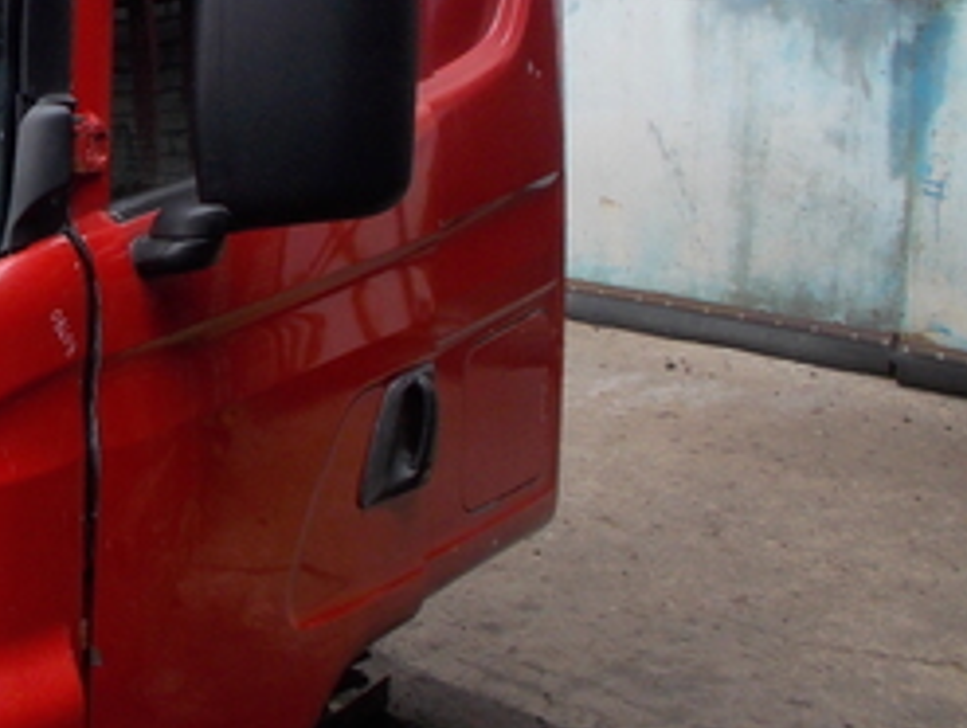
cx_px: -227
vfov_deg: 19.5
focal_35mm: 75
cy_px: 153
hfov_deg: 23.5
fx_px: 2098
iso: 80
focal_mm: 4.1
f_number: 3.3
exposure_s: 1/60
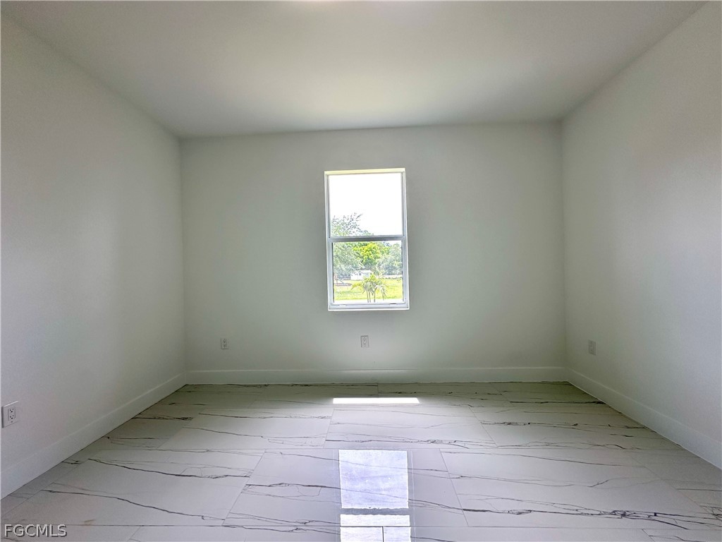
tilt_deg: +0.2
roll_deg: +1.5
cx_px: 361
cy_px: 271
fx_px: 292
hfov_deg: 102.1
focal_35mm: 14
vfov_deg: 85.7
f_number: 2.2
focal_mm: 2.22
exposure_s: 1/99
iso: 100
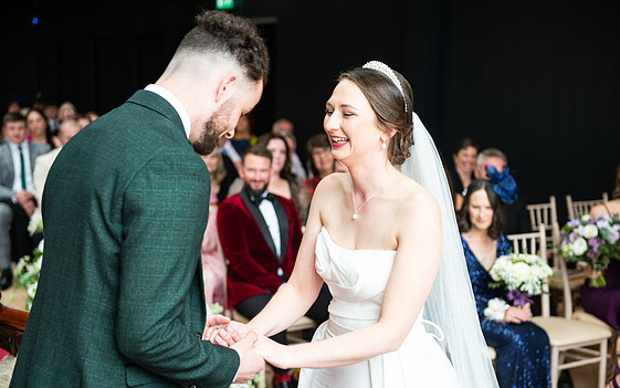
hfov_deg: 34.5
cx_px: 311
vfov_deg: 22.0
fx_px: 997
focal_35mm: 59
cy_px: 209
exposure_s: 1/200
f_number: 3.5
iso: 400
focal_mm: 56
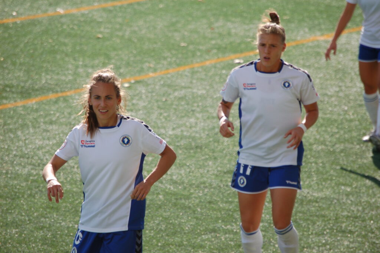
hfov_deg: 6.9
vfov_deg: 4.6
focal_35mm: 300
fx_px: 3164
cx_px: 190
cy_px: 126
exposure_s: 1/400
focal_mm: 200
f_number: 7.1
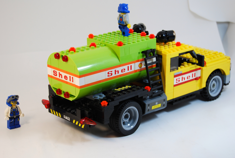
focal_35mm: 82
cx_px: 118
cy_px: 79
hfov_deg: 24.6
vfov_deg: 16.6
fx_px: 539
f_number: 5.6
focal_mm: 55
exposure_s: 1/100
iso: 200
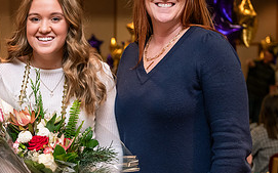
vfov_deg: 10.9
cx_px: 22
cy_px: 100
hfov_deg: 17.1
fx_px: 909
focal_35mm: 120
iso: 1600
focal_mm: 55
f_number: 3.5
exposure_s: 1/200
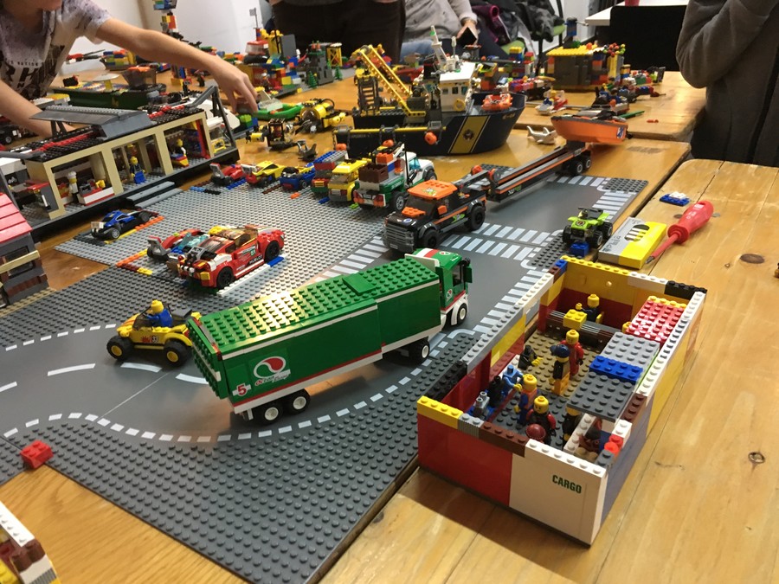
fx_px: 653
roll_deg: +6.5
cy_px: 292
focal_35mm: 29
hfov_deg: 61.7
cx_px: 390
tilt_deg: -28.4
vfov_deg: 48.2
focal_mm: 4.15
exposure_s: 1/20
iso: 200
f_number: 2.2
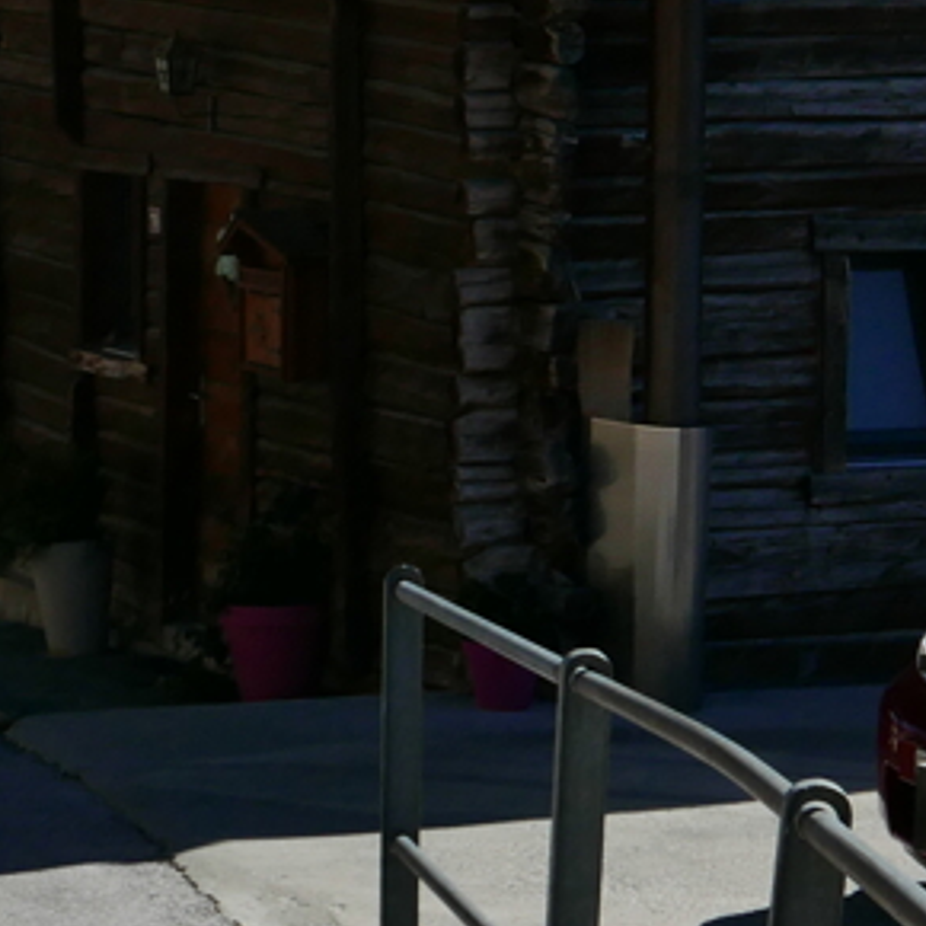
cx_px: -148
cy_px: 67
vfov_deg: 12.0
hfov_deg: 11.9
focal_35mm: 144
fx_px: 4358
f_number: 5.6
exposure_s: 1/1600
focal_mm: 18.6
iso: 200
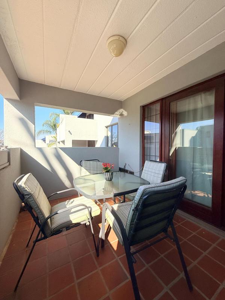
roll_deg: +0.0
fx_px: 121
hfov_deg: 85.7
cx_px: 112
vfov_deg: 102.1
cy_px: 150
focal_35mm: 14
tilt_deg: -1.7
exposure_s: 1/779
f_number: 2.2
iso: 50
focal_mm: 2.22
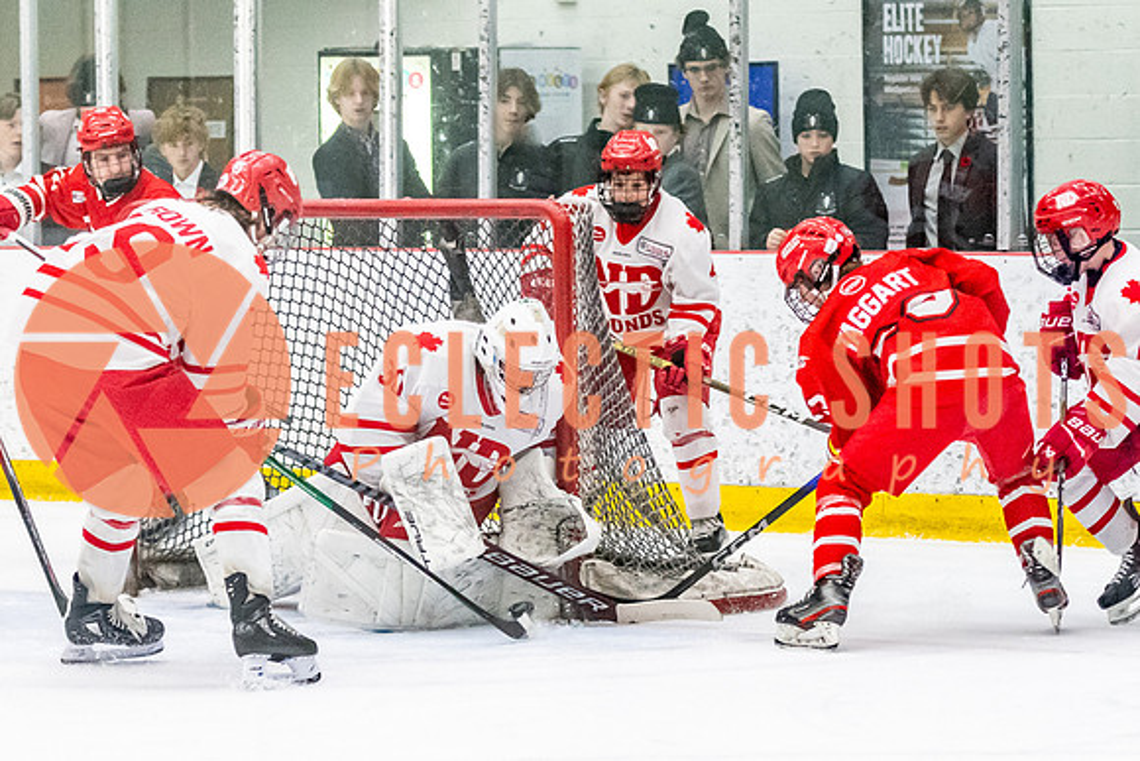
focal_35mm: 195
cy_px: 383
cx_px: 709
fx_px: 6170
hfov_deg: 10.6
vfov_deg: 7.1
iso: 4000
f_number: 2.8
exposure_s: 1/800
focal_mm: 80
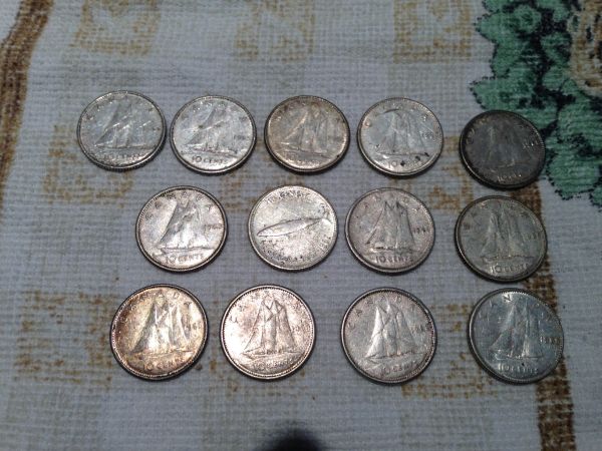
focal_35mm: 33
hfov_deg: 55.4
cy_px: 226
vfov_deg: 42.9
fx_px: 574
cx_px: 301
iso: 64
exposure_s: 1/60
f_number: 2.4
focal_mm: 4.13
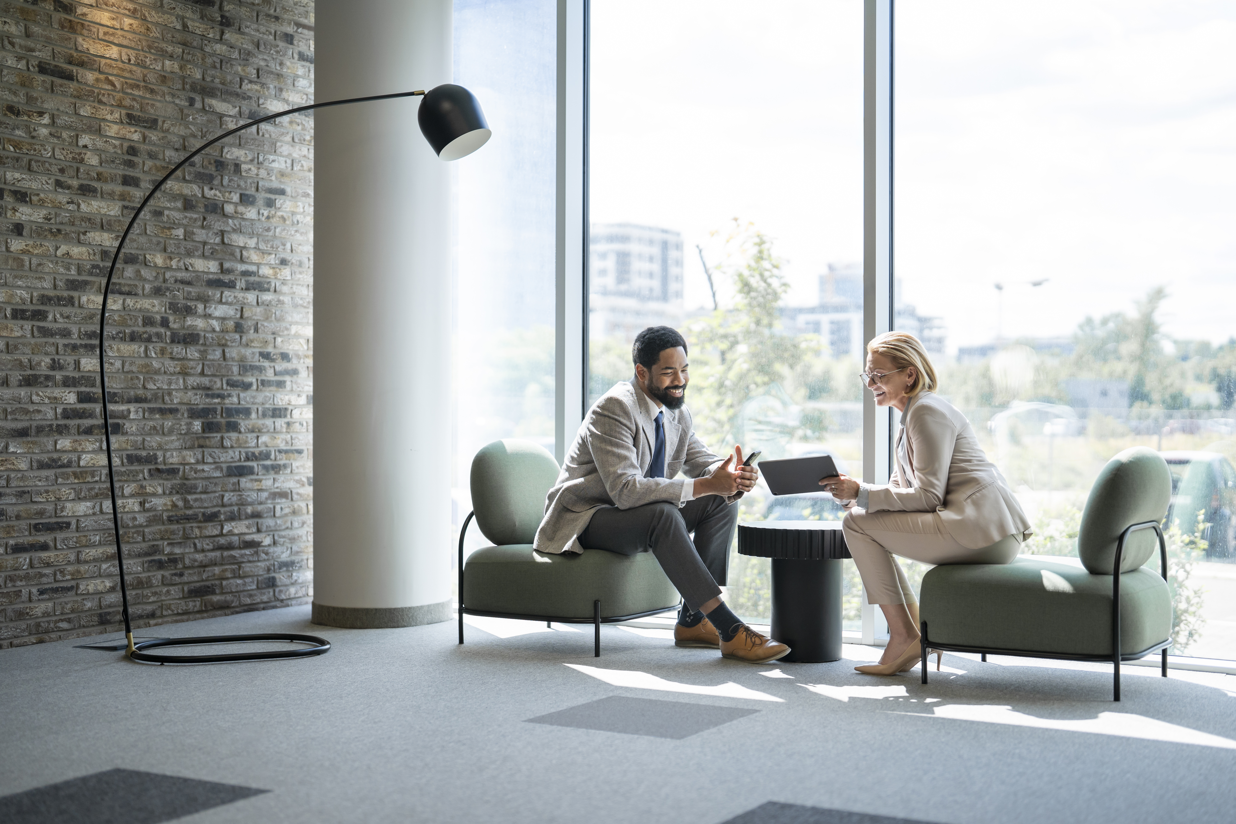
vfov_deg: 27.0
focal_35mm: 50
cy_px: 412
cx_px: 618
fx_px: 1717
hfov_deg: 39.6
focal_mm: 50
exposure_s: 1/3200
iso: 400
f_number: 1.4
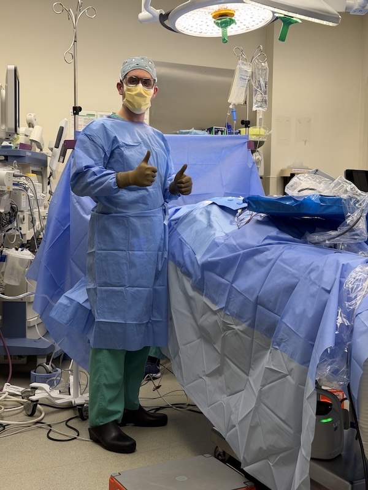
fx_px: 680
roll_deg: -0.1
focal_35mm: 48
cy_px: 245
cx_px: 184
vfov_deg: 39.7
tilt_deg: -3.9
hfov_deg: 30.3
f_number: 1.78
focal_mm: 6.76
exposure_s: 1/120
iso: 50
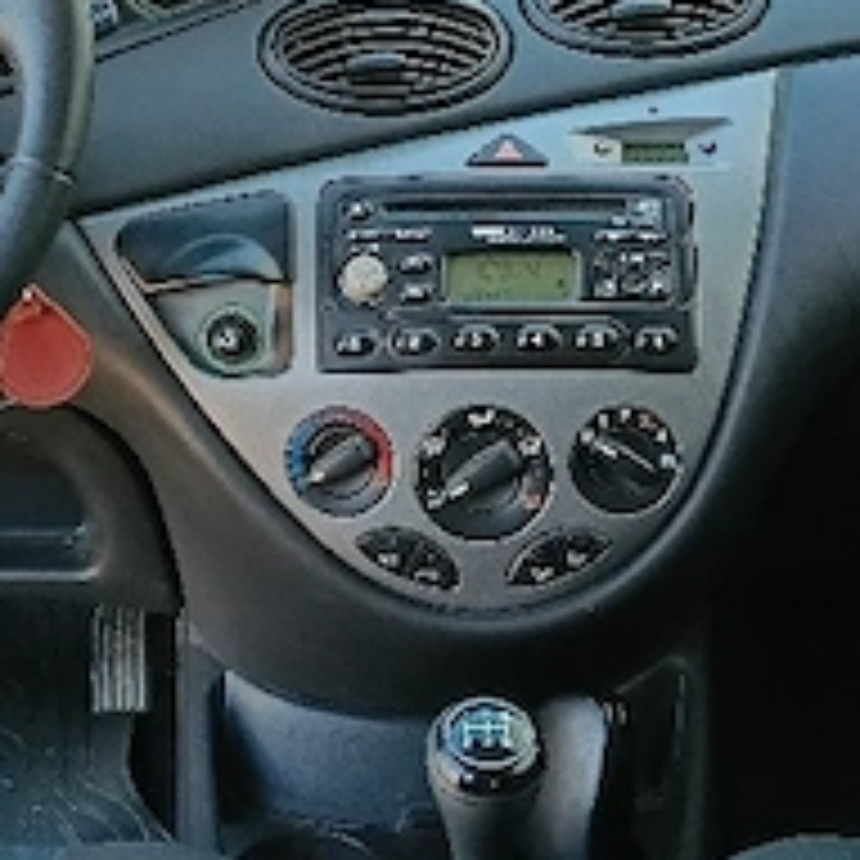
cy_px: 270
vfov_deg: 22.9
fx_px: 2108
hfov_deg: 23.1
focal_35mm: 75
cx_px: 392
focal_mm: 3.98
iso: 64
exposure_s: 1/50.3
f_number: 1.8
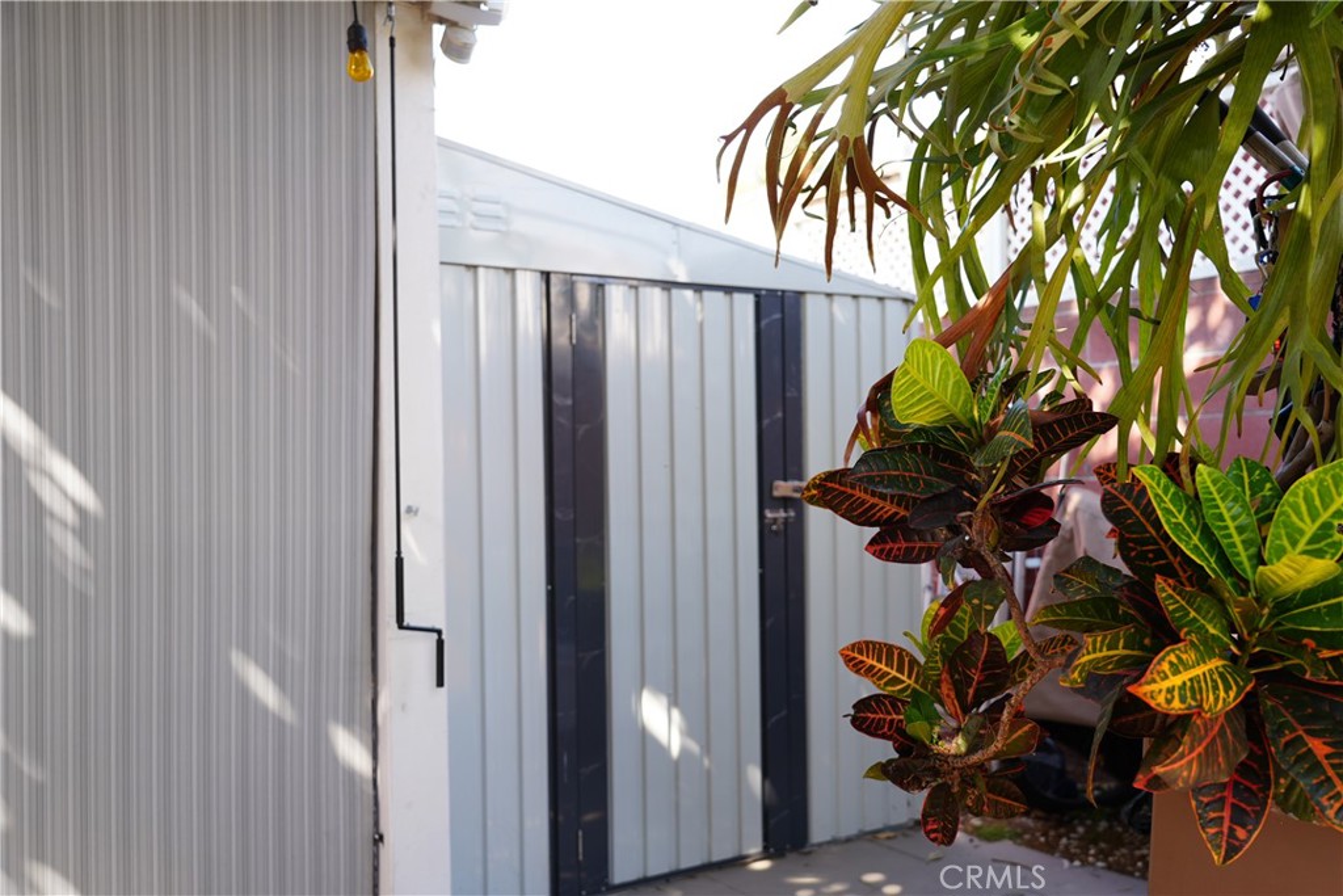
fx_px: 1231
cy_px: 448
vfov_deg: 40.0
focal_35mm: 33
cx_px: 672
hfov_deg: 57.2
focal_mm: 33
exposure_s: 1/60
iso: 100
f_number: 4
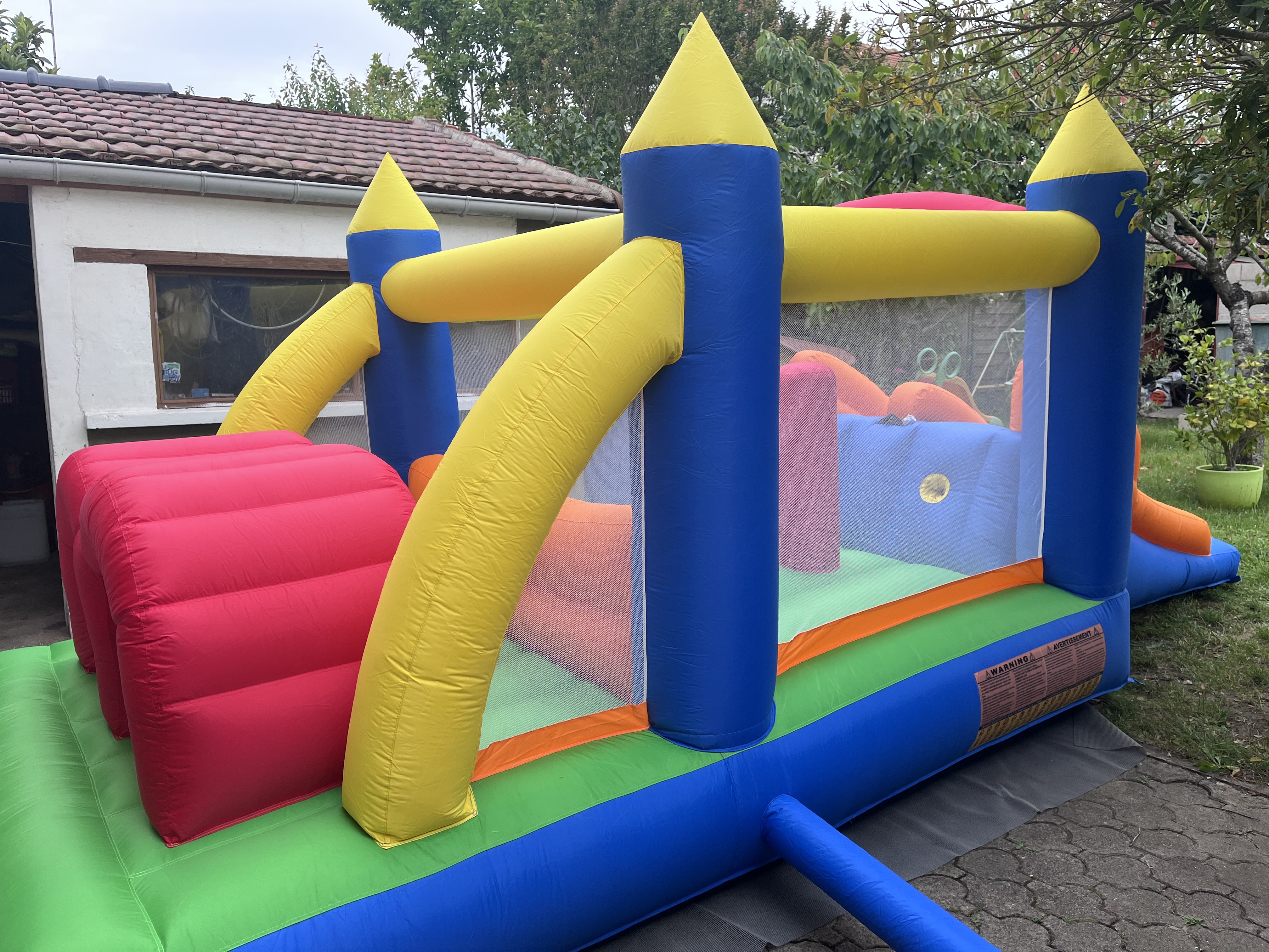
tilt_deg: -7.2
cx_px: 634
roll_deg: +0.7
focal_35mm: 26
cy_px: 476
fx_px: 953
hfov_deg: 67.3
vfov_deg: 53.1
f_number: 1.6
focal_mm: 5.1
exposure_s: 1/336
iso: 50
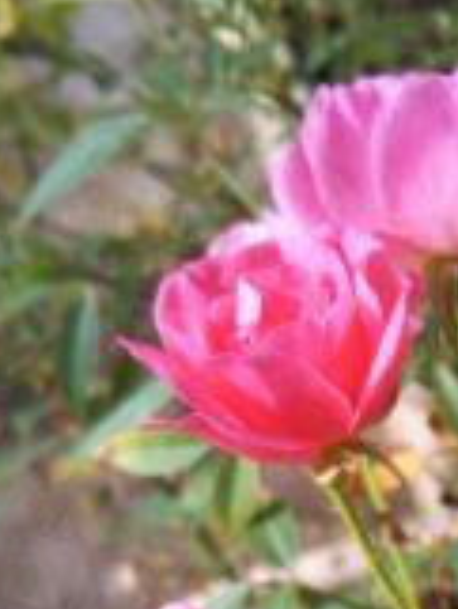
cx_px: 556
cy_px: 632
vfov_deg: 22.2
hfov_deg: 16.8
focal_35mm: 84
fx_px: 1480
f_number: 2.2
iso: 27
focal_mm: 4
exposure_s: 1/234
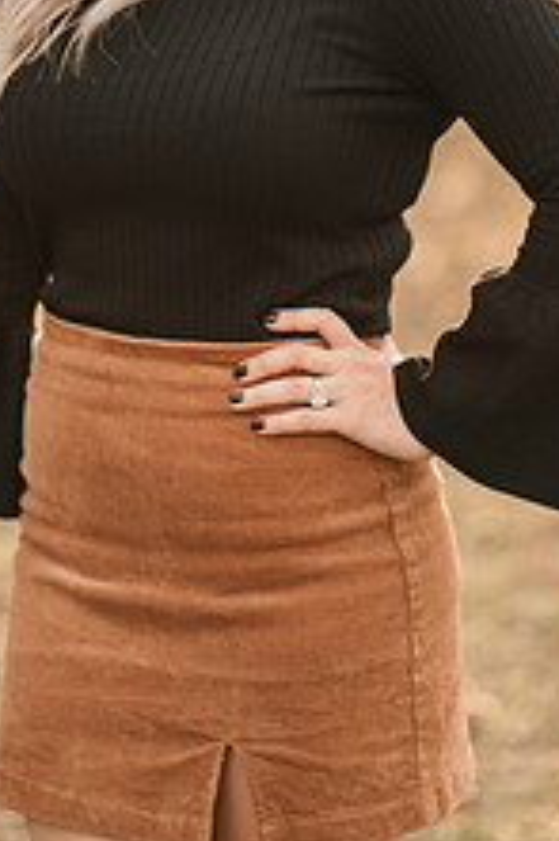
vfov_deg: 11.8
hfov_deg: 7.9
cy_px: 42
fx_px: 4035
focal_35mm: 173
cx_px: 209
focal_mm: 85
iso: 200
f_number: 1.8
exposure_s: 1/1000
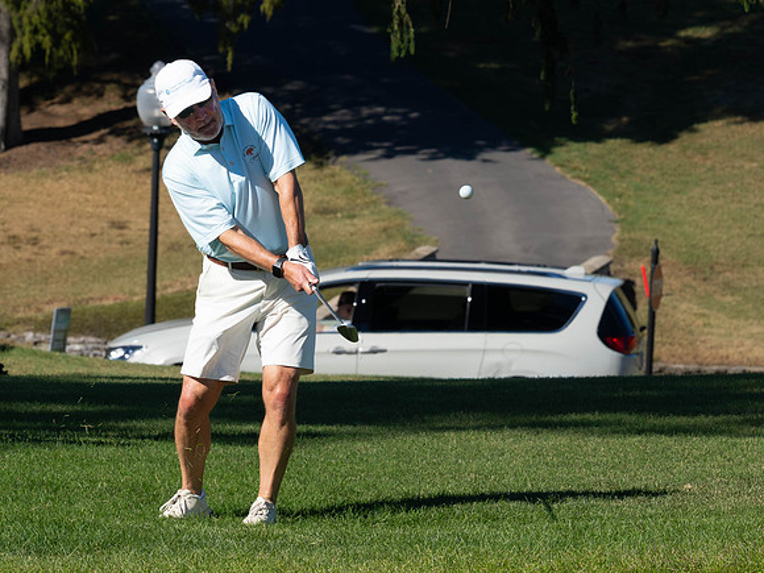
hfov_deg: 5.3
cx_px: 265
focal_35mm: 376
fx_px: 8289
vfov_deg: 4.0
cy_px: 266
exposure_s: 1/2000
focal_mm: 132
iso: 1250
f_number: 9
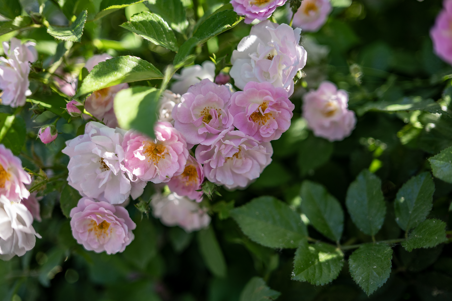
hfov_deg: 46.4
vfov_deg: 31.9
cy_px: 144
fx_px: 527
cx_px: 216
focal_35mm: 42
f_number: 2
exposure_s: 1/1600
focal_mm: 40
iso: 250
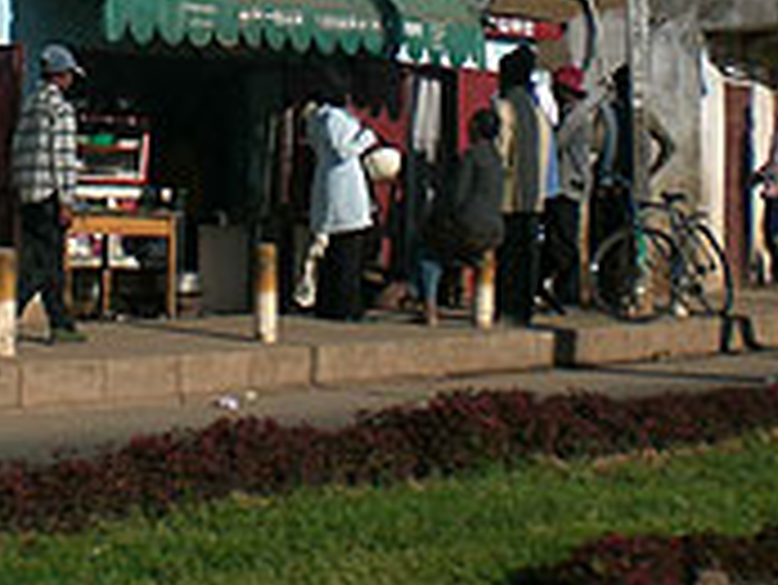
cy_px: -45
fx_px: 2227
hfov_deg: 19.7
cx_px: 207
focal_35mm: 99
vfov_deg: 14.6
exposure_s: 1/1000
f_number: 4.4
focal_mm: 6.3
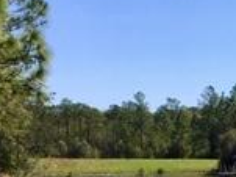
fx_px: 838
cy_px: 255
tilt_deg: -8.6
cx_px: 370
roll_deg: +0.8
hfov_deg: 14.7
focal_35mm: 123
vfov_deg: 11.6
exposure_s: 1/2079
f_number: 2.2
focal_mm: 4.15
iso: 25
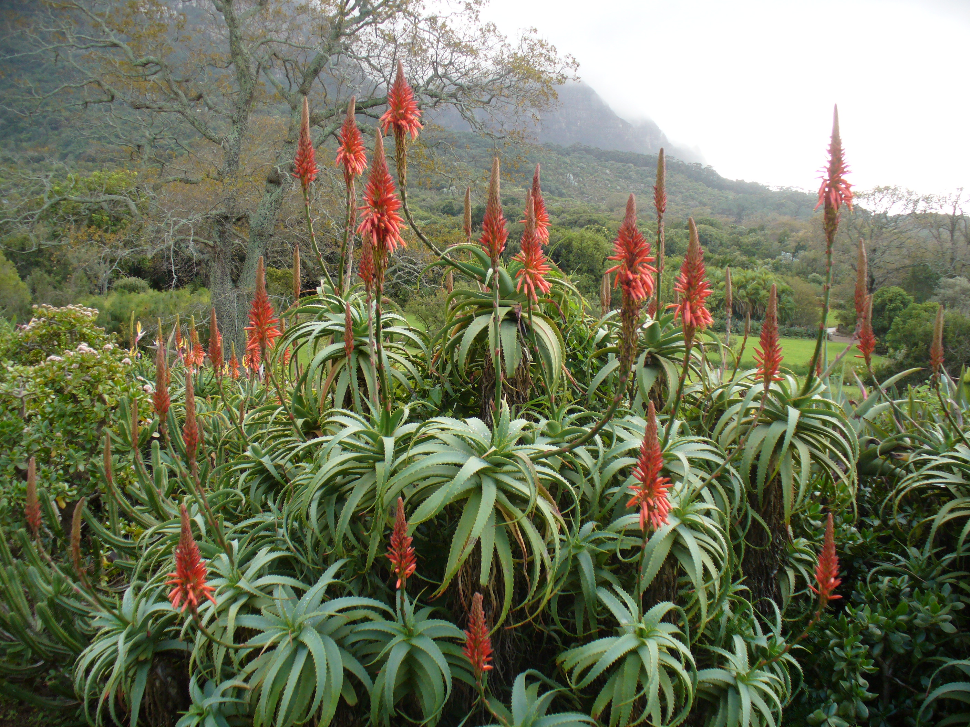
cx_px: 485
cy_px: 364
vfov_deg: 38.7
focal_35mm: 37
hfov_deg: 50.1
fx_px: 1037
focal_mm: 6.1
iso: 100
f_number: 2.8
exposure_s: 1/200
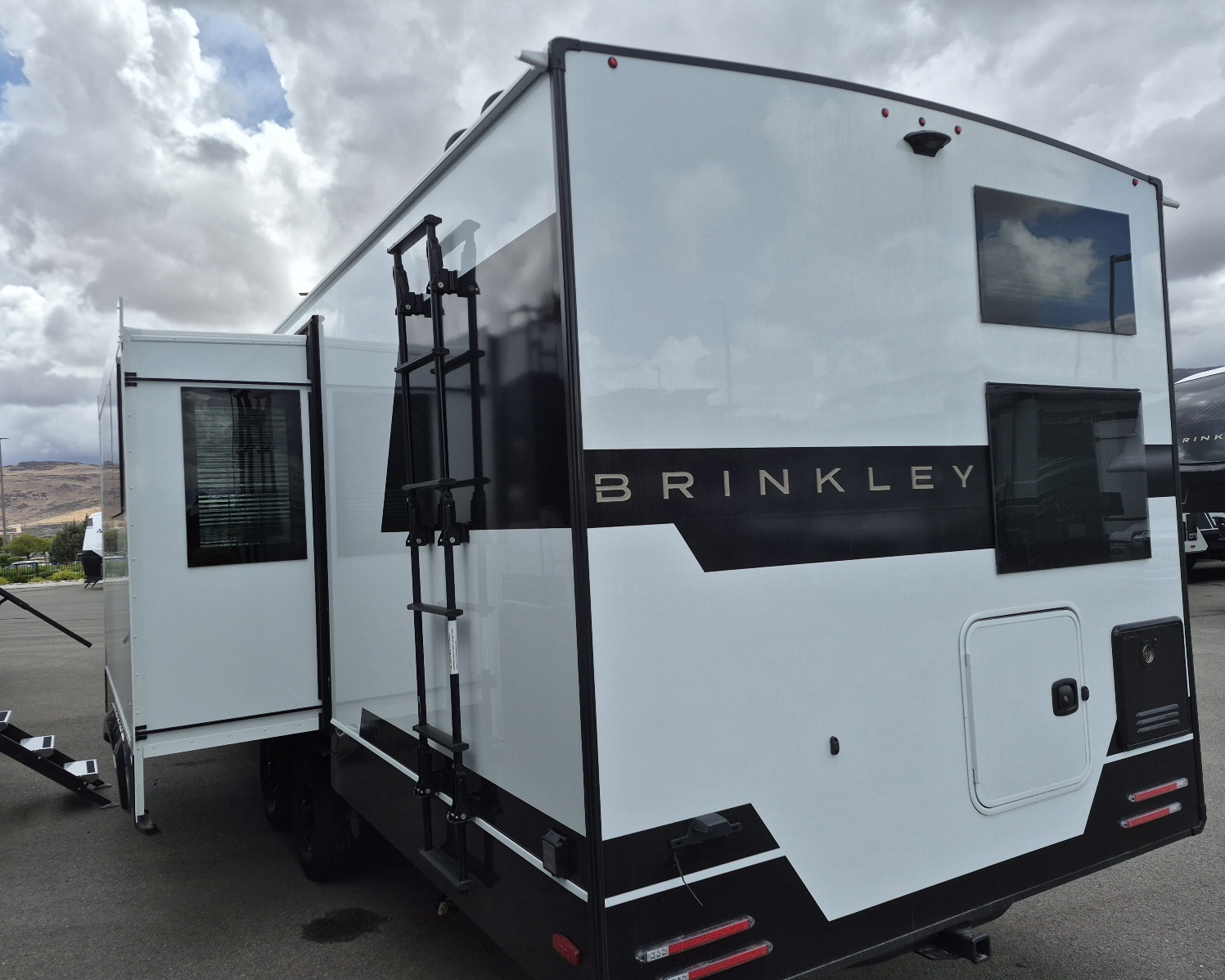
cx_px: 581
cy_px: 490
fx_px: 870
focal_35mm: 24
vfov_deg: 58.8
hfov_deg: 70.2
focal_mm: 5.4
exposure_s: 1/10000
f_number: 1.8
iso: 64
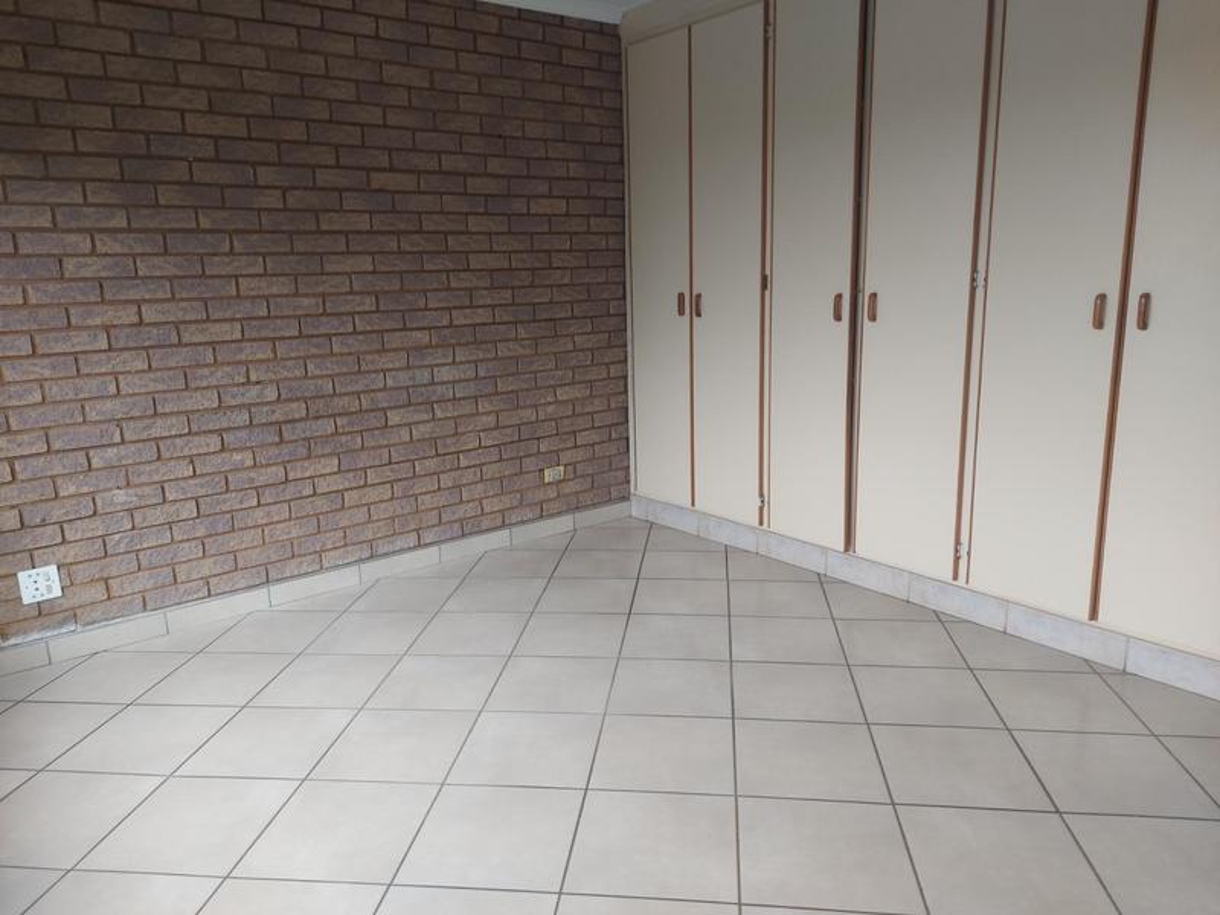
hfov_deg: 71.6
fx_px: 846
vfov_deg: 56.8
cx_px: 610
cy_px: 458
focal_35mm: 24
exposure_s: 1/50
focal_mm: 5.23
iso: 50
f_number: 1.8
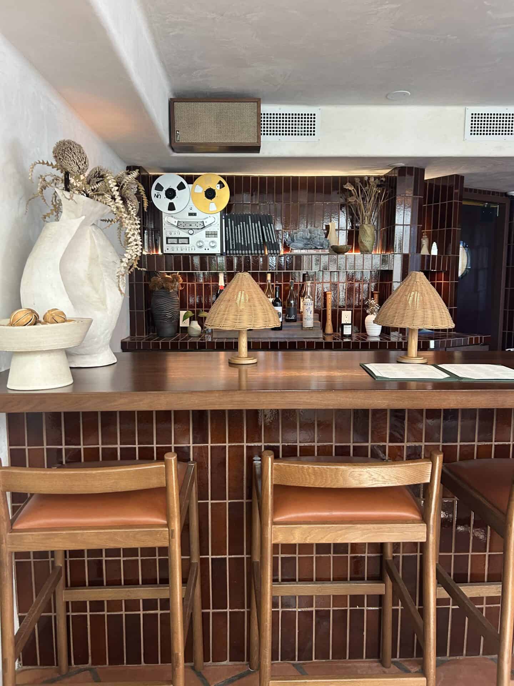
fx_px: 515
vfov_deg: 67.3
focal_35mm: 26
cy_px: 343
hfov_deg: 53.1
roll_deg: -0.9
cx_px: 257
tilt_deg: -6.3
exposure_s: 1/60
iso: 160
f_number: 1.5
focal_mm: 5.7
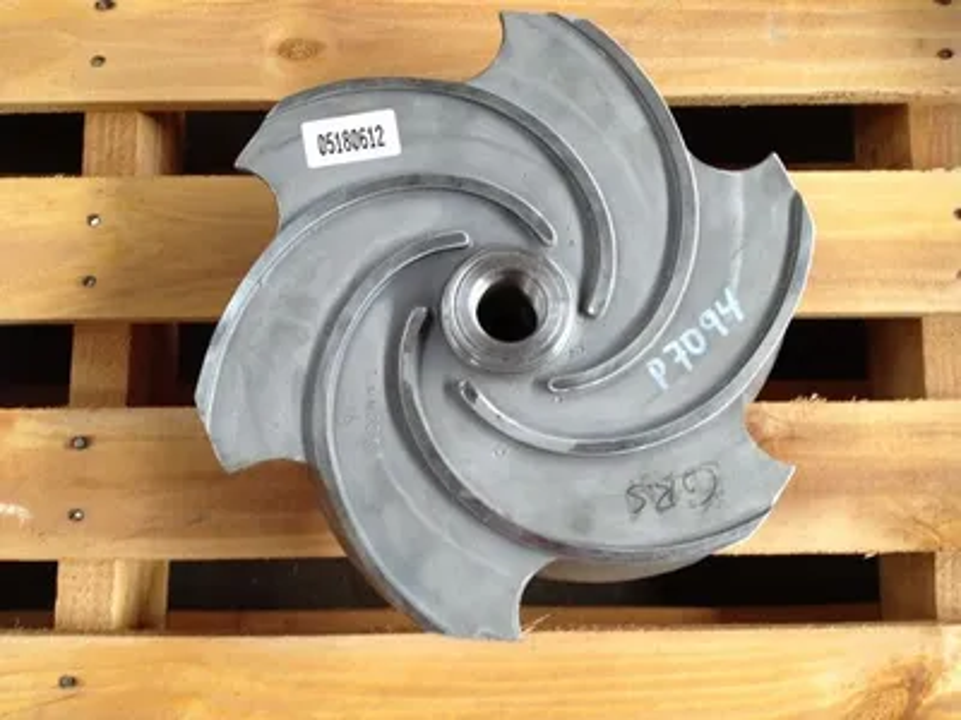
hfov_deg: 52.6
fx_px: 972
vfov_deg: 40.7
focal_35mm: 35
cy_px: 360
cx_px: 480
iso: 64
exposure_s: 1/20
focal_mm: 4.28
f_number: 2.4
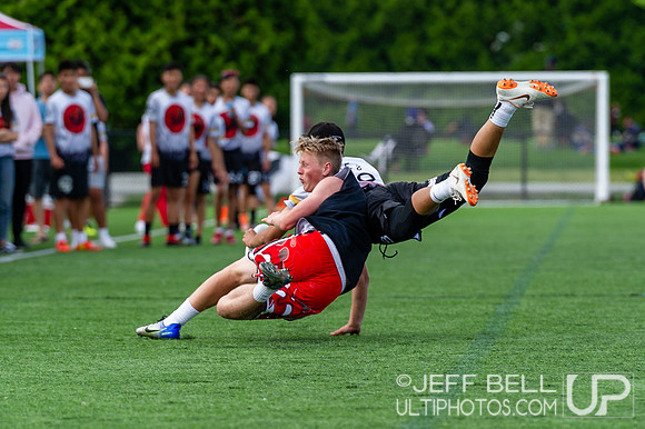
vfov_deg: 3.7
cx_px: 337
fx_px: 6562
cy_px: 258
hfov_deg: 5.6
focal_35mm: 366
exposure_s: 1/1250
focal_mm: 200
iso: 450
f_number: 4
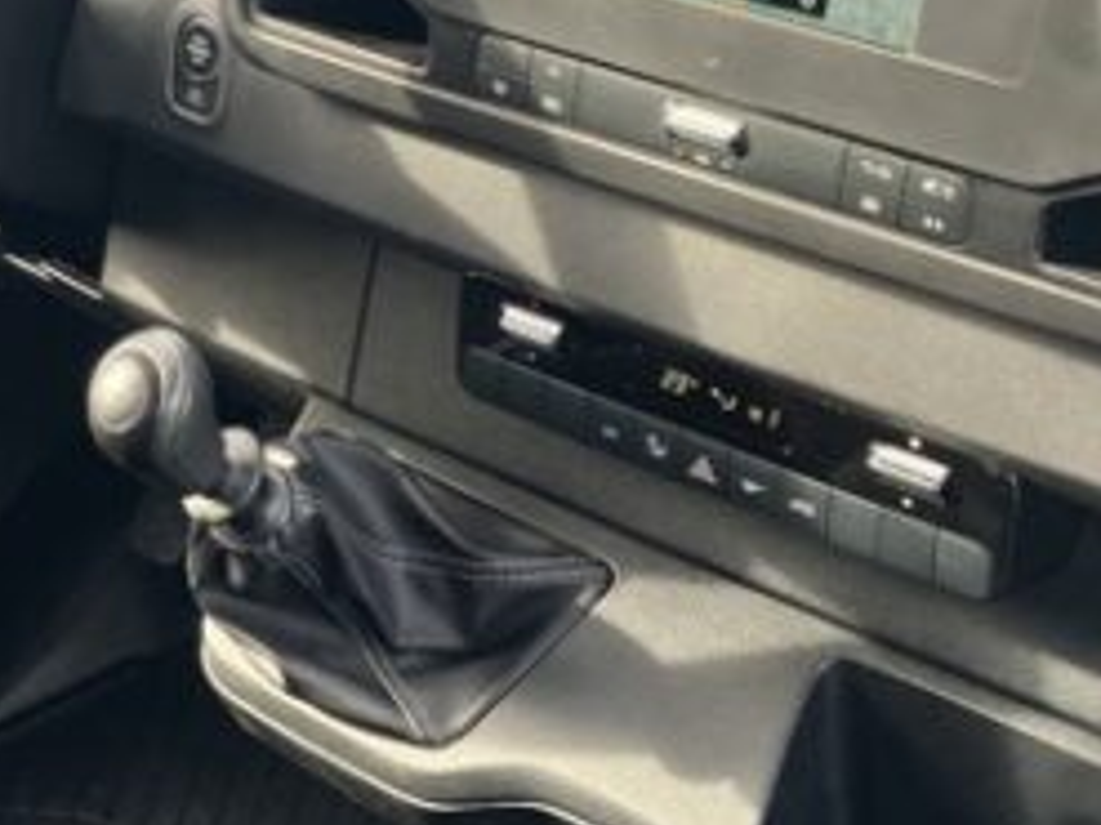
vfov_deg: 16.9
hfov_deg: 22.1
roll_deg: +6.1
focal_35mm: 87
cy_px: 486
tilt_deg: -32.9
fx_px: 2766
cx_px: 178
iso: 64
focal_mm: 3.99
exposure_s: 1/100
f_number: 1.8
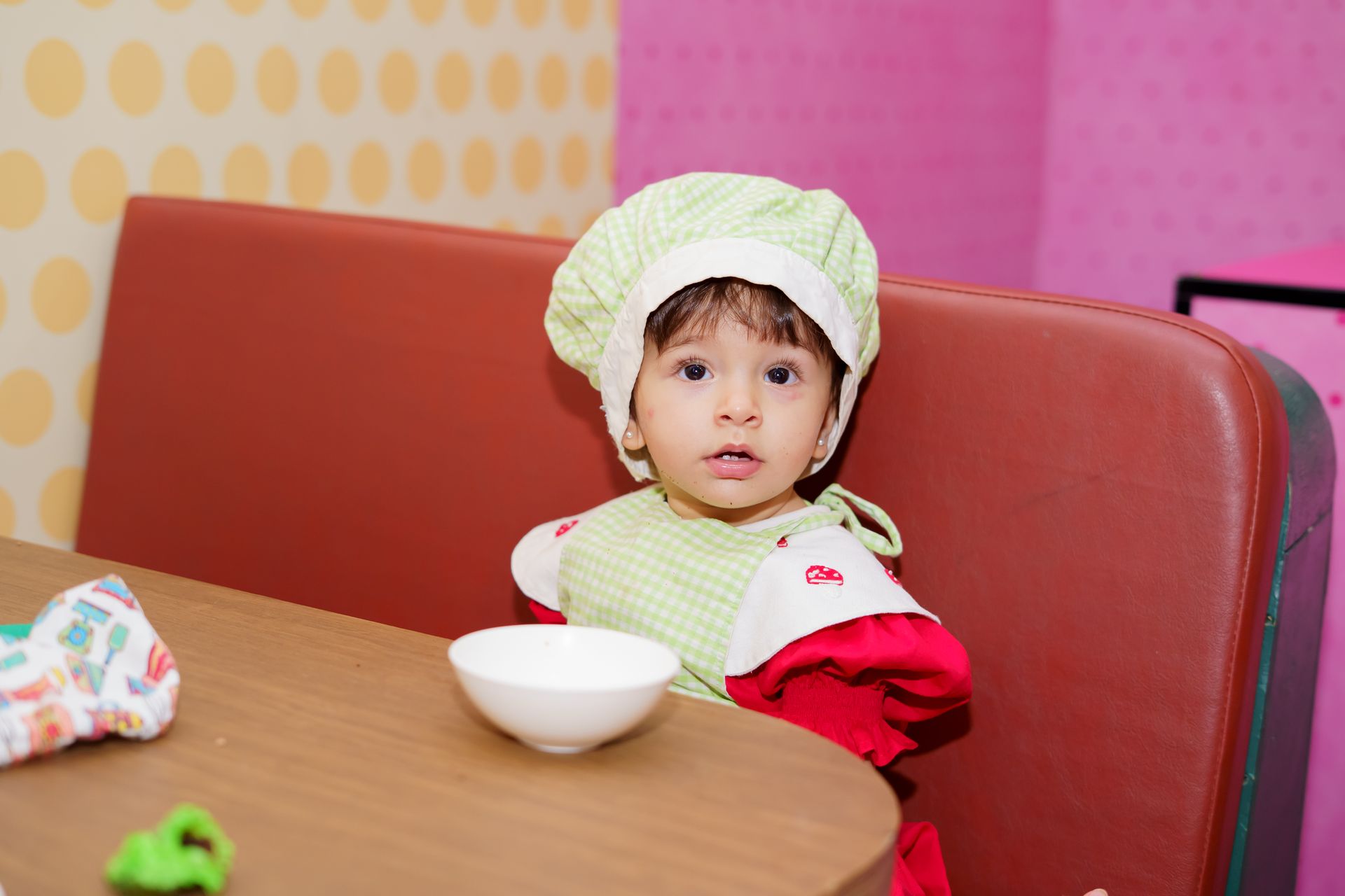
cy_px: 448
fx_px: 1868
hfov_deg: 39.6
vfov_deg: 27.0
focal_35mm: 50
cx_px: 672
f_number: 2.8
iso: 1250
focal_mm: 50
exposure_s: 1/200
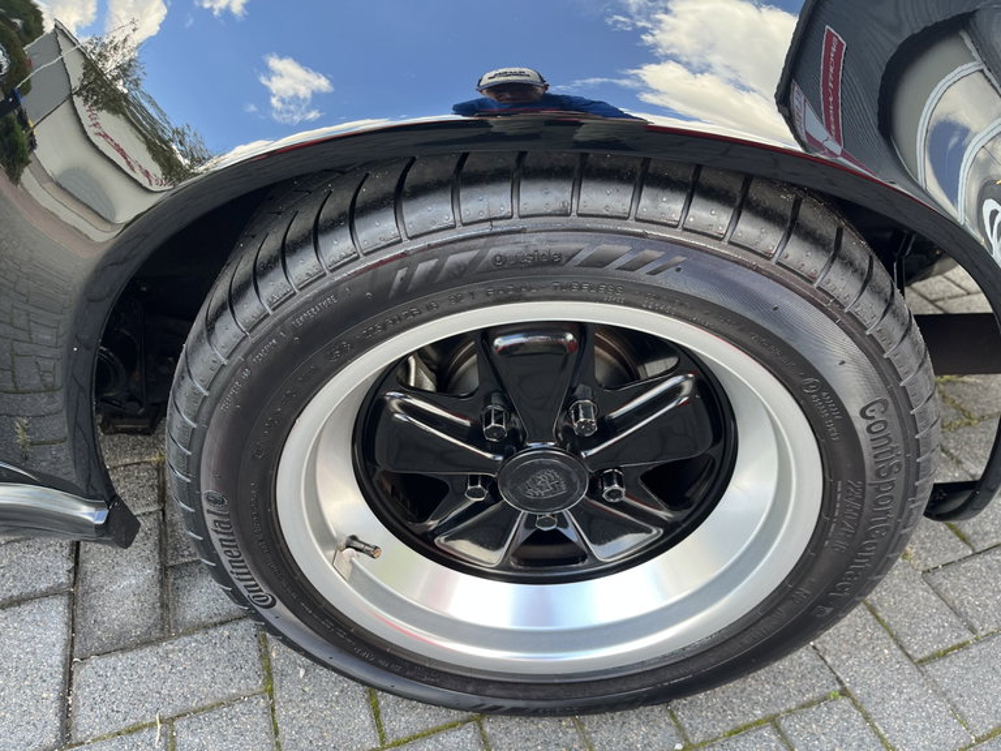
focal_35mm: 26
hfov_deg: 67.3
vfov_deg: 53.1
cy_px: 376
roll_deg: -5.3
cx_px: 500
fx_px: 752
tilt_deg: -35.7
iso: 50
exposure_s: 1/122
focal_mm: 5.1
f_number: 1.6
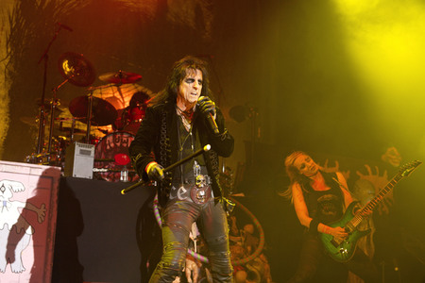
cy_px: 142
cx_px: 212
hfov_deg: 43.6
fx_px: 531
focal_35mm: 45
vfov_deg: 29.9
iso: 1600
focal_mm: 45
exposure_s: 1/400
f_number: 3.5
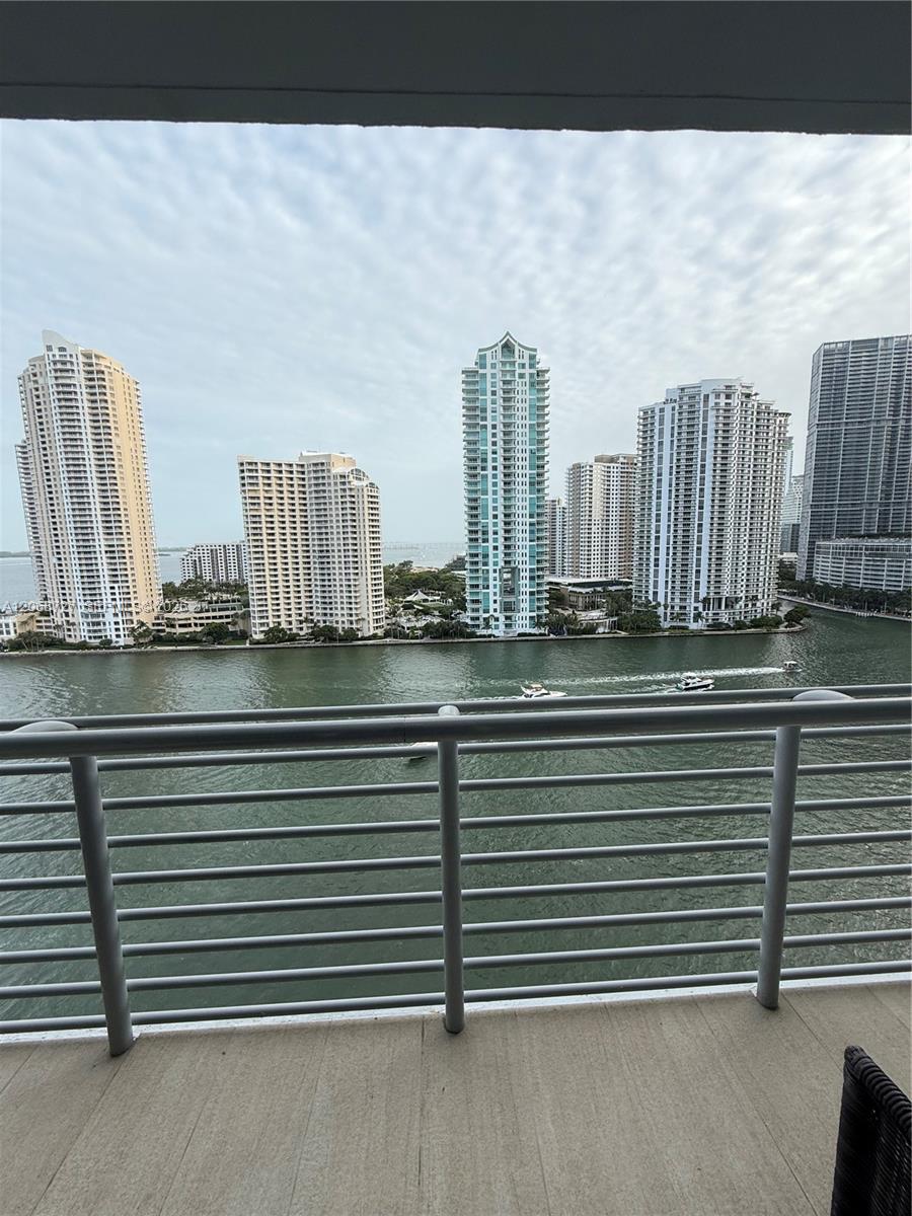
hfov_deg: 85.7
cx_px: 456
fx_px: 492
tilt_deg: -7.4
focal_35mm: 14
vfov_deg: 102.1
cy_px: 608
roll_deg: +0.4
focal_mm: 2.22
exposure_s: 1/554
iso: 50
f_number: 2.2
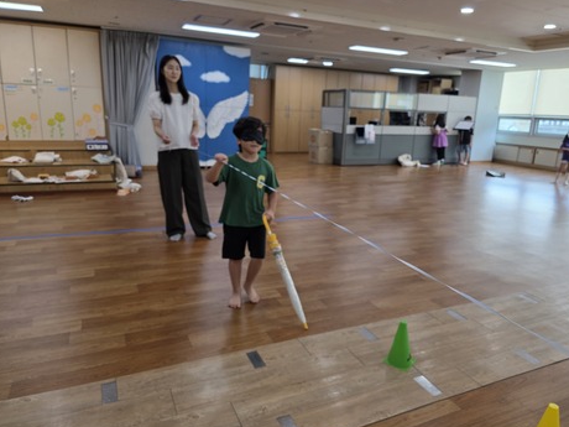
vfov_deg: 54.9
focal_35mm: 25
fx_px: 411
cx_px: 301
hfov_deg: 69.3
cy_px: 218
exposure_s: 1/120
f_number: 1.7
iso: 80
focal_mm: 6.3
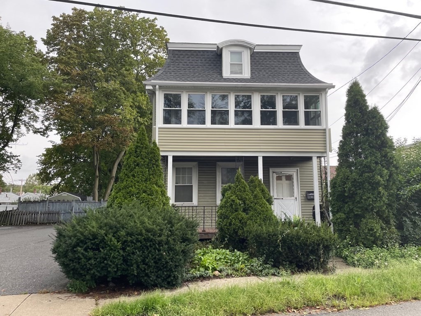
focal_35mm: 26
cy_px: 158
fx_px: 316
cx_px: 210
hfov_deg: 67.3
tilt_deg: +7.5
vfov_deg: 53.1
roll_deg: +0.1
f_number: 1.6
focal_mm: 4.2
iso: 100
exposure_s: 1/121
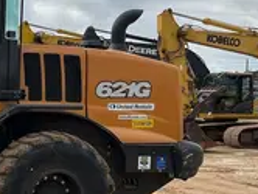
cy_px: 151
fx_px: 642
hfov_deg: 20.4
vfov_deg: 17.1
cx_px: -93
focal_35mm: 86
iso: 50
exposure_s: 1/2755
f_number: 1.6
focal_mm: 5.1
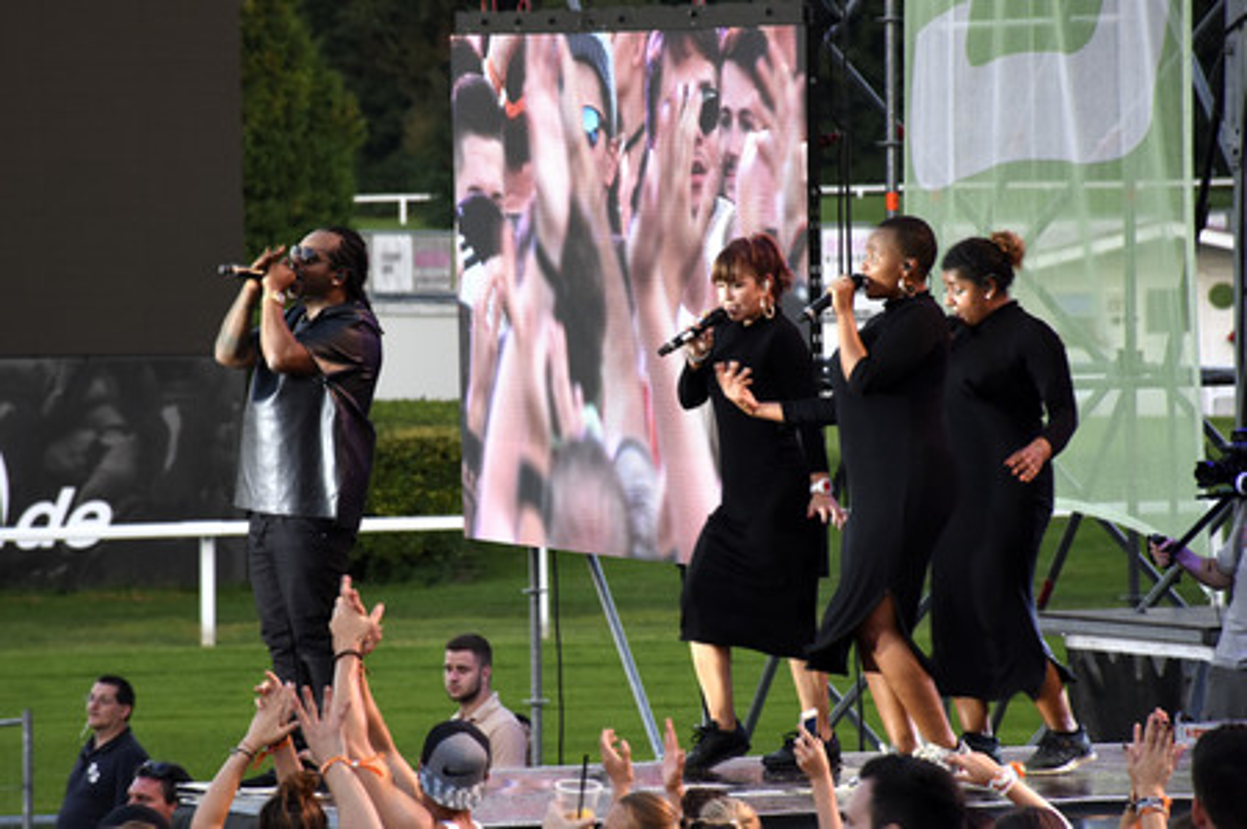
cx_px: 624
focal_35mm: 210
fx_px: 7269
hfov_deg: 9.8
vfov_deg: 6.5
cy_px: 414
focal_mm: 140
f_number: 5.6
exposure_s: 1/100
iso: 640
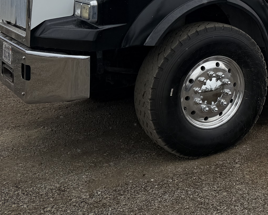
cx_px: 326
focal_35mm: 66
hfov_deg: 25.6
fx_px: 524
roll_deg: +0.4
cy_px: -63
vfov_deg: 21.1
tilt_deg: +0.7
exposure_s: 1/3021
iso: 80
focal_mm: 6.76
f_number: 1.78
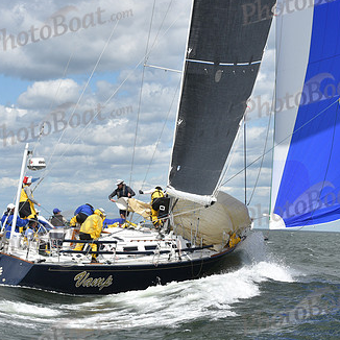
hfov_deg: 16.4
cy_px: 163
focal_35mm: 106
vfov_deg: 16.4
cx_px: 188
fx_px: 1178
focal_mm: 70
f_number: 8
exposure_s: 1/1250
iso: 320
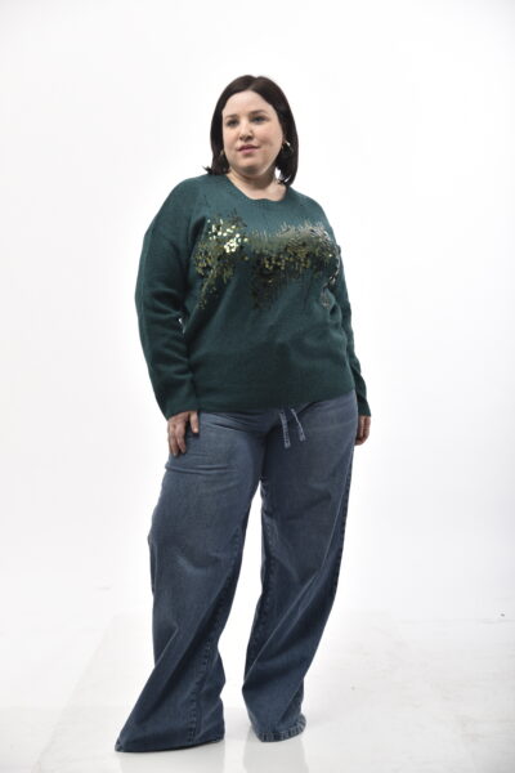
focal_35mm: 52
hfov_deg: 26.0
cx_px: 258
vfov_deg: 38.2
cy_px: 386
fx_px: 1116
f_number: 4
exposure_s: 1/250
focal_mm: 52
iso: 64
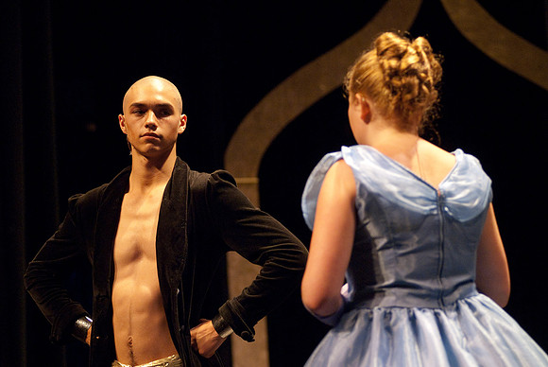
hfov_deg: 11.0
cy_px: 184
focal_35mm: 188
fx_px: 2857
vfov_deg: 7.3
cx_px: 274
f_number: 2.8
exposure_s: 1/160
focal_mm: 125
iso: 1250
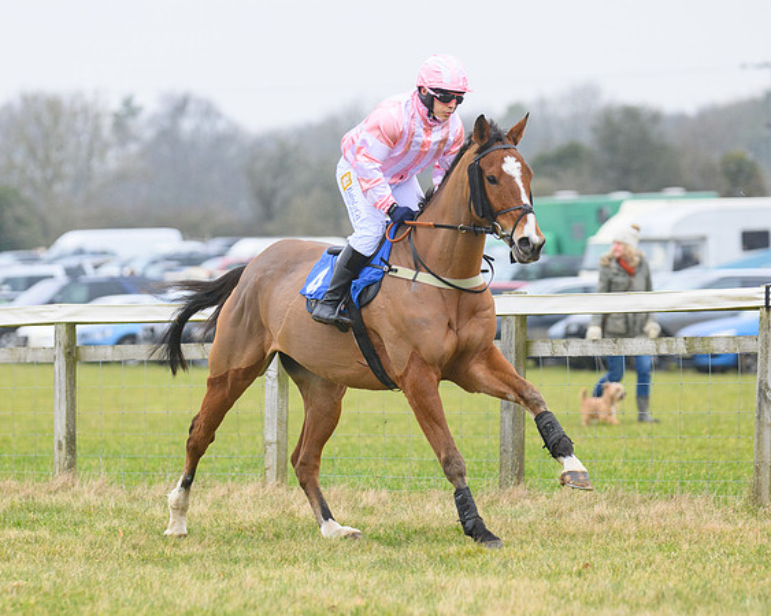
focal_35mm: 268
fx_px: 6106
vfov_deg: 5.8
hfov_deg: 7.2
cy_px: 279
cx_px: 294
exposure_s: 1/1250
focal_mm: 195
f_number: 5
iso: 1250
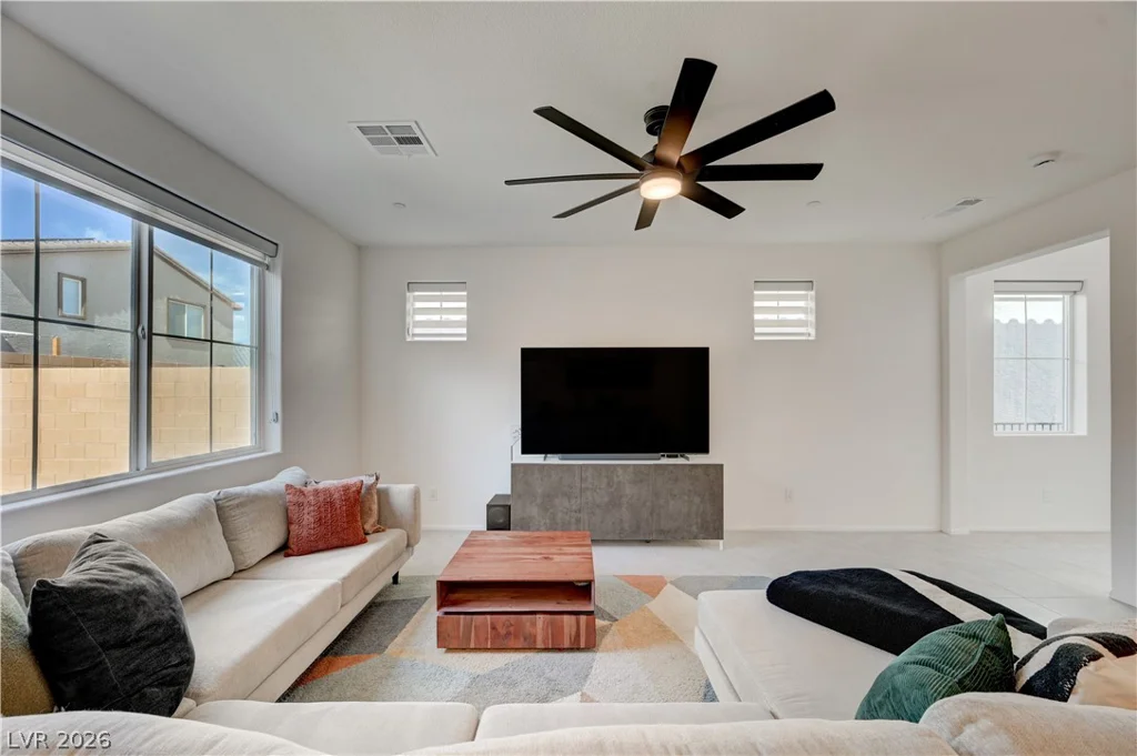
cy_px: 378
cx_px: 568
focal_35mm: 14
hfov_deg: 104.3
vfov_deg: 81.1
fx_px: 442
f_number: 8
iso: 800
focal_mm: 14
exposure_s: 1/25
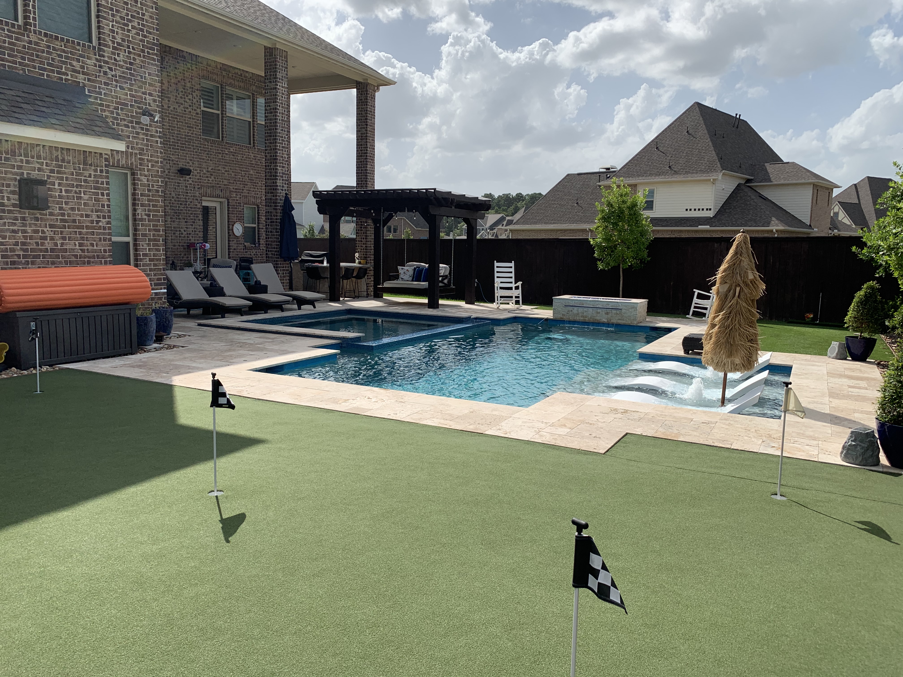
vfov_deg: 53.1
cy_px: 338
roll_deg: -1.4
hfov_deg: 67.3
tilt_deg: -6.5
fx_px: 678
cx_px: 452
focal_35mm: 26
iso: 25
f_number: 1.8
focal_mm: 4.25
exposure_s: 1/2833
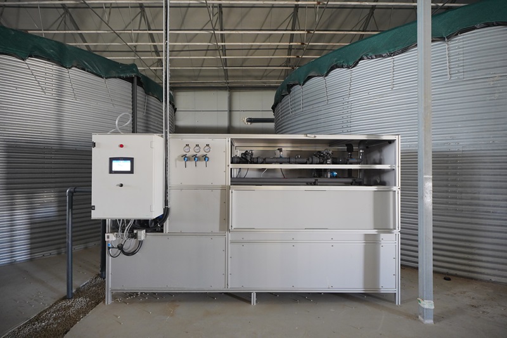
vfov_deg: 64.3
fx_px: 269
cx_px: 254
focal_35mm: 19
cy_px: 169
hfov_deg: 86.6
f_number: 5
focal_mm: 19.1
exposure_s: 1/30
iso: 2000
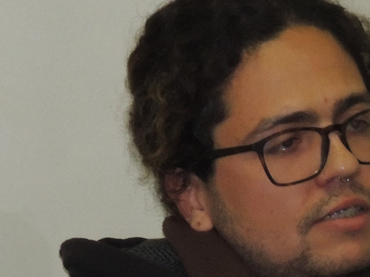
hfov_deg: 2.5
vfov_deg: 1.9
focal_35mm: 800
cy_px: 361
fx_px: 8551
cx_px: 104
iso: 720
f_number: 5.8
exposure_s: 1/60
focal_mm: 40.1
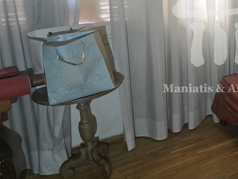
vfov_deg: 30.7
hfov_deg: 37.8
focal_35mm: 46
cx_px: 225
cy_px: 35
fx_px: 316
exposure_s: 1/100
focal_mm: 6.3
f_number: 1.7
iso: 200
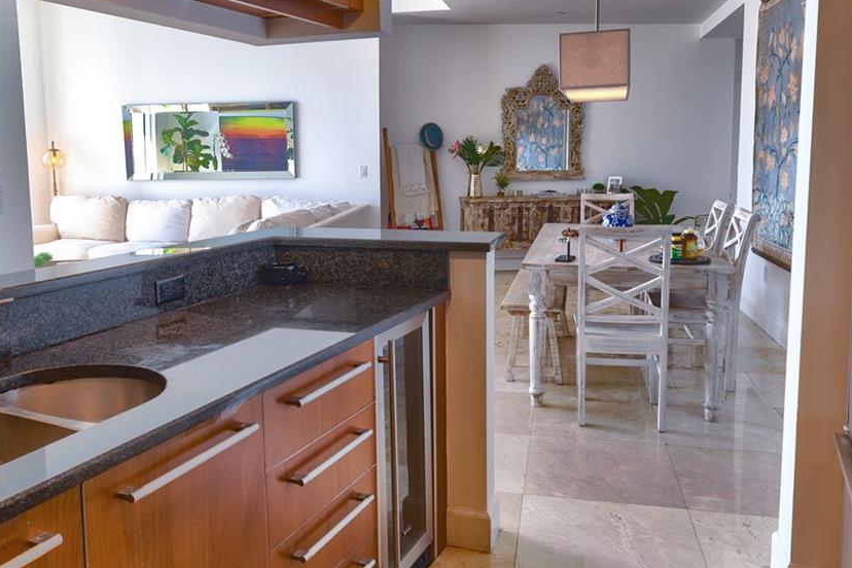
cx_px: 422
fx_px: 686
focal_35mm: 29
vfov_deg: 44.7
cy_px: 229
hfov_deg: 63.7
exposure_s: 1/2.5
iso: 200
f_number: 8
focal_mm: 15
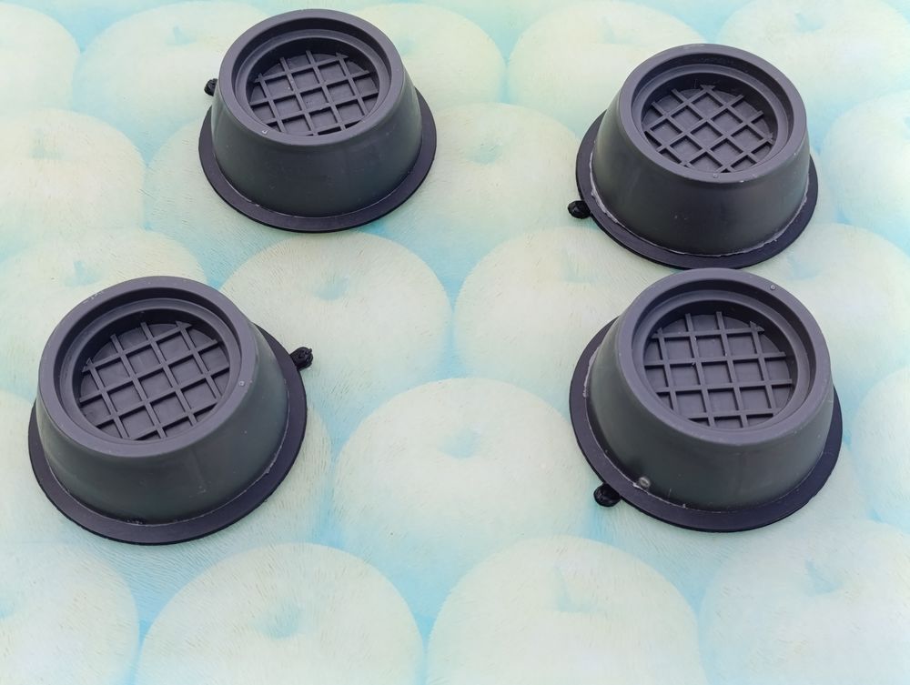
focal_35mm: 46
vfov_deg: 31.6
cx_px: 455
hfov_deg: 41.2
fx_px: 1211
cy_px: 342
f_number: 1.6
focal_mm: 6.14
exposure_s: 1/203
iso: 50
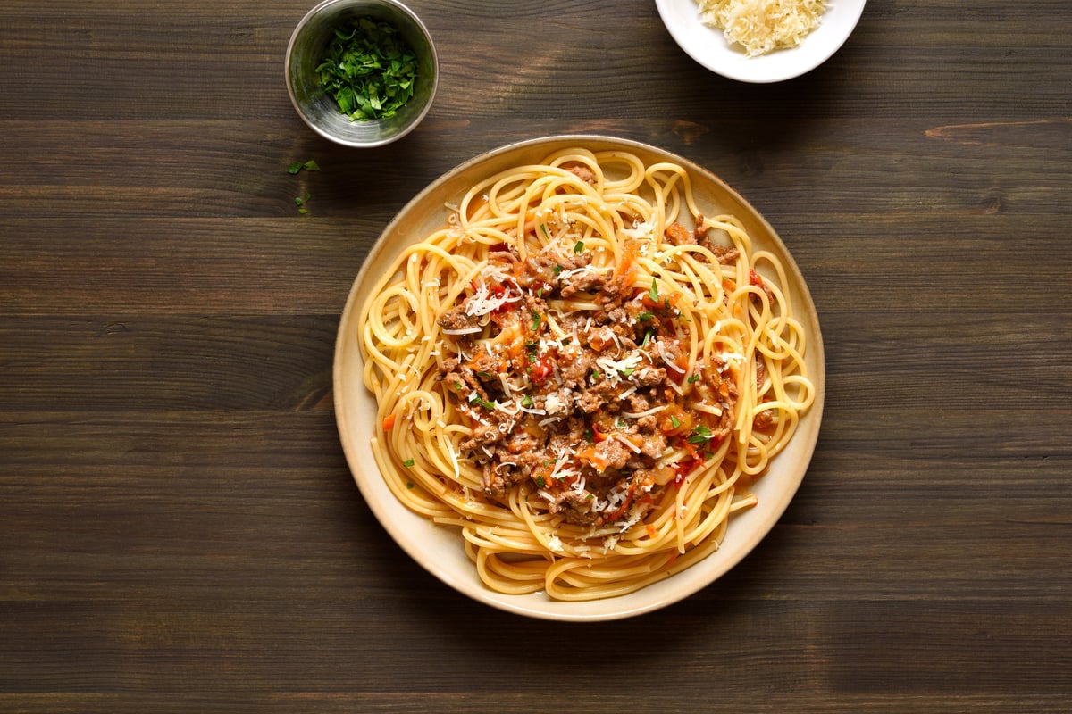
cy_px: 357
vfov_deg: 22.6
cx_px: 536
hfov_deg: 33.4
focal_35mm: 60
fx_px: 1787
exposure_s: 1/125
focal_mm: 60
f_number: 11
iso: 100
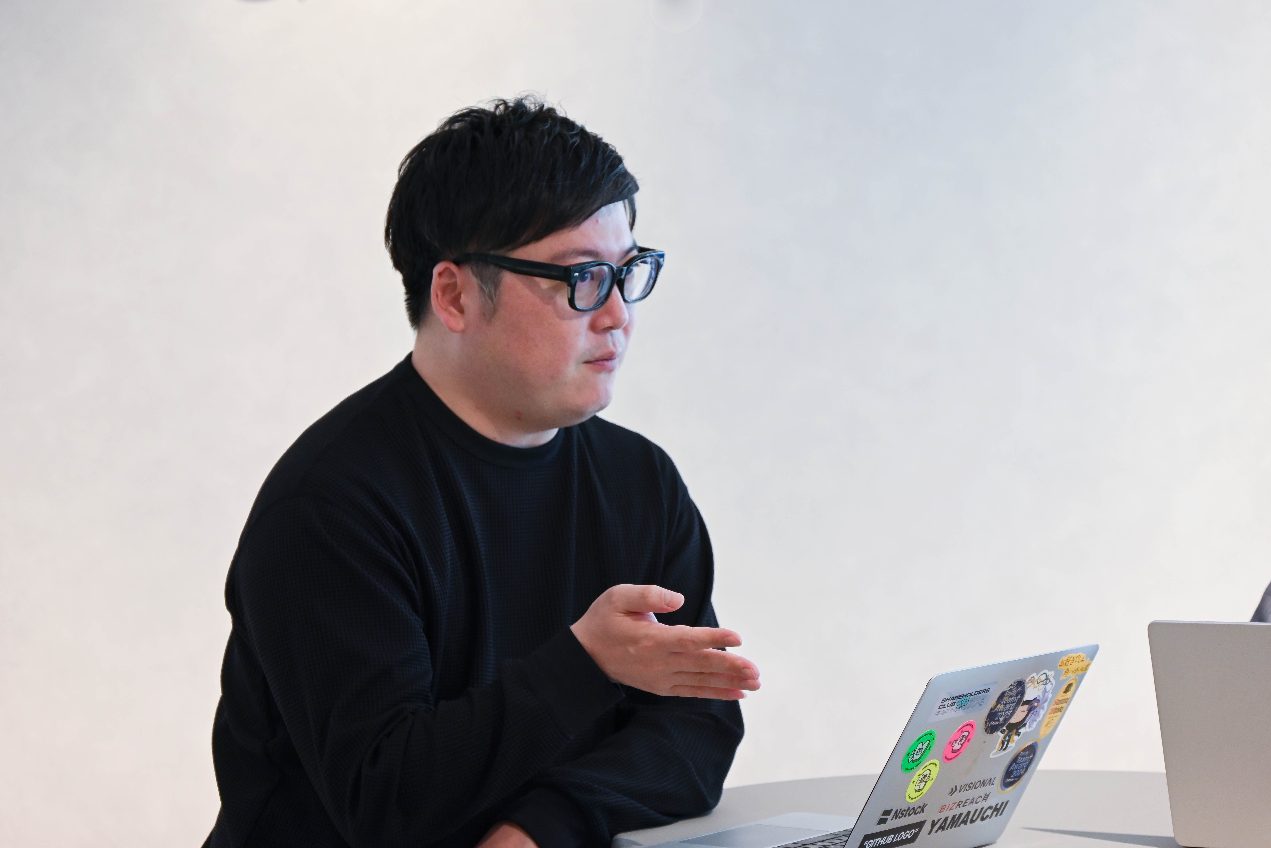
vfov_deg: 11.4
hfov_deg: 17.1
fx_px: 4238
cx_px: 636
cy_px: 424
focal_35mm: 120
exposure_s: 1/125
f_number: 6.3
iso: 1250
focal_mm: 120
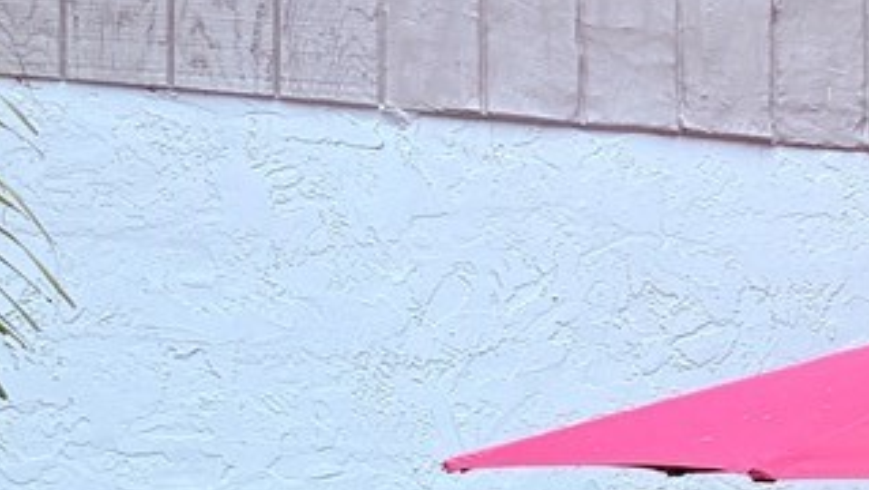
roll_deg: -0.2
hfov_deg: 15.6
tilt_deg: +1.9
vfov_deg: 9.0
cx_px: 1136
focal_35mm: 131
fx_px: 3021
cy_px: 817
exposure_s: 1/2232
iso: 80
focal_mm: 6.76
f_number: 1.78
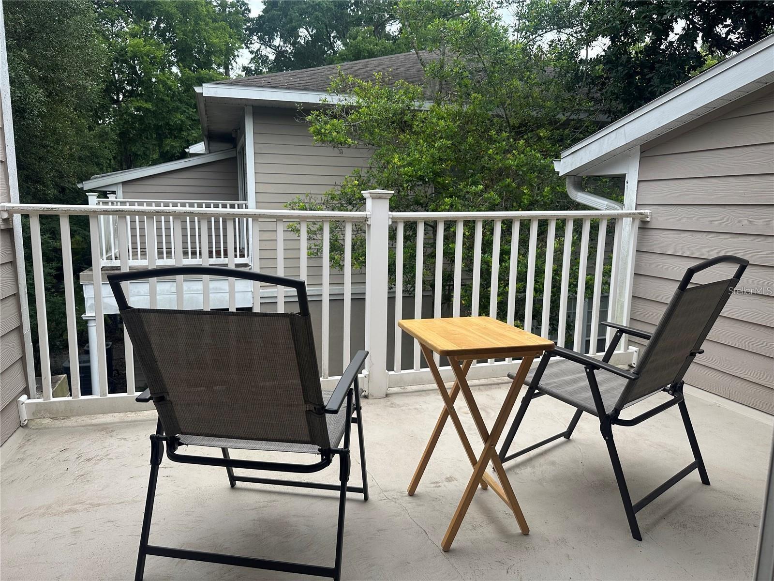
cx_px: 387
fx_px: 537
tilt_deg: -8.3
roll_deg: -0.7
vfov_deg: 56.8
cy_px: 290
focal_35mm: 24
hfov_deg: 71.6
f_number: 1.78
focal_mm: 6.86
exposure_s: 1/659
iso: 80
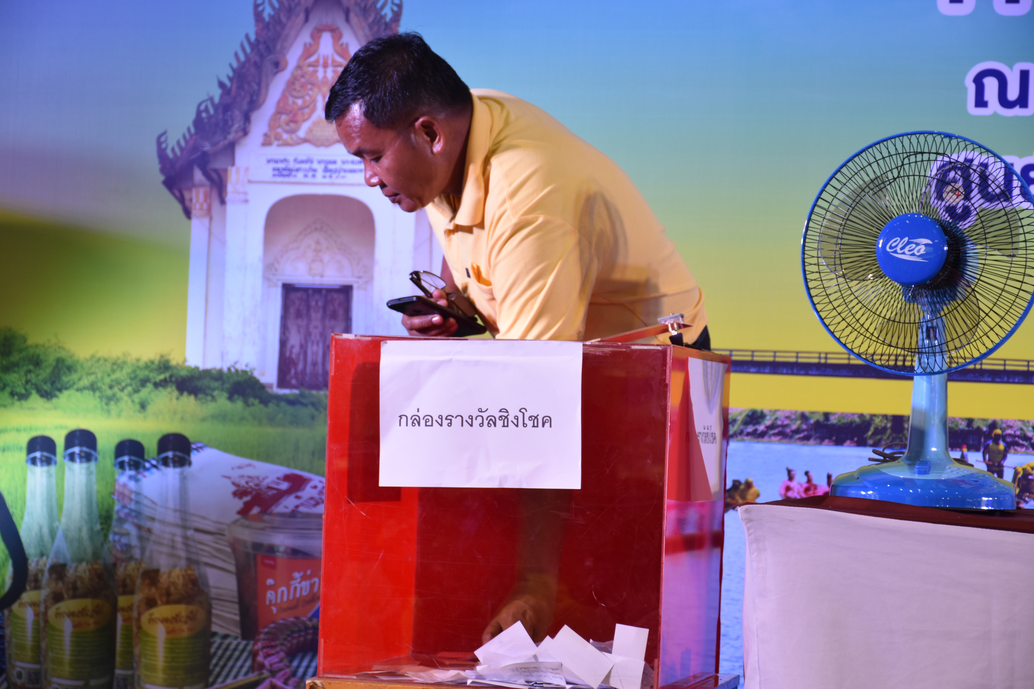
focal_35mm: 99
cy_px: 344
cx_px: 517
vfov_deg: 13.8
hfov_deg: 20.6
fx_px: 2843
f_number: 5
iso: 400
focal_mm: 66
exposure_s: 1/80
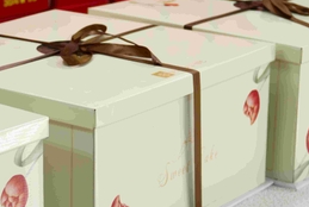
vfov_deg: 12.4
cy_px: 121
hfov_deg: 18.3
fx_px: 955
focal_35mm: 111
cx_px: 76
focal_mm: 40
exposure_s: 1/125
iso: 320
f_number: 4
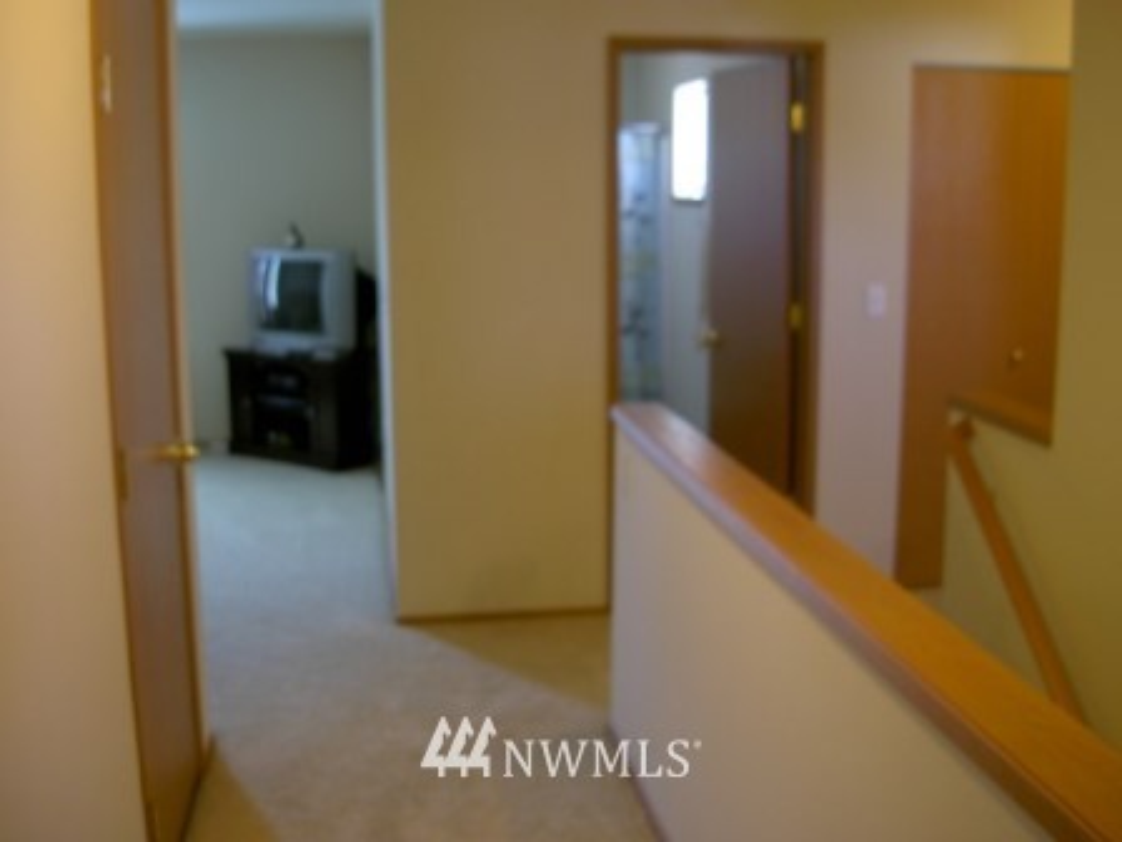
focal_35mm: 39
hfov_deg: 47.9
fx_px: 1264
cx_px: 561
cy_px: 421
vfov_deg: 36.8
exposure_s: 1/8
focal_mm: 8
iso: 100
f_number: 2.8
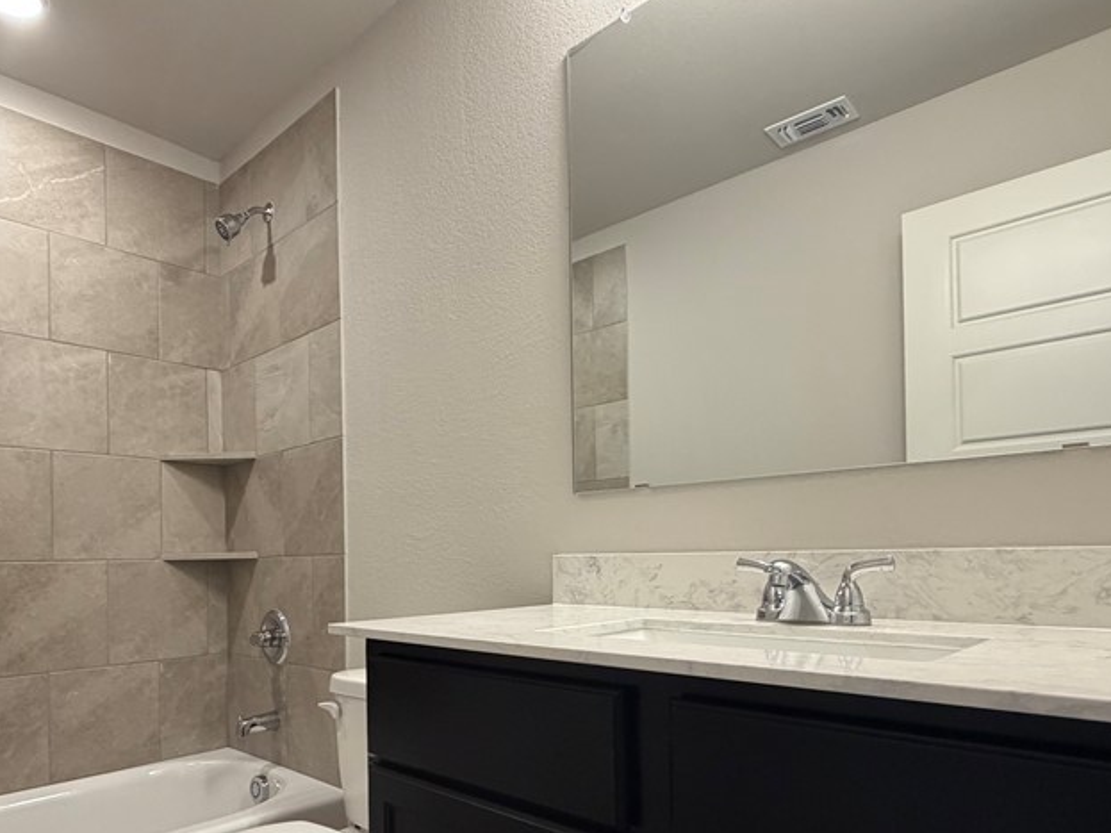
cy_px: 549
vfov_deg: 57.7
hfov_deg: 73.2
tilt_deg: -0.3
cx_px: 449
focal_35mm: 23
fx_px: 738
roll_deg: +1.0
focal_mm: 2.22
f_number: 2.2
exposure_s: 1/120
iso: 320
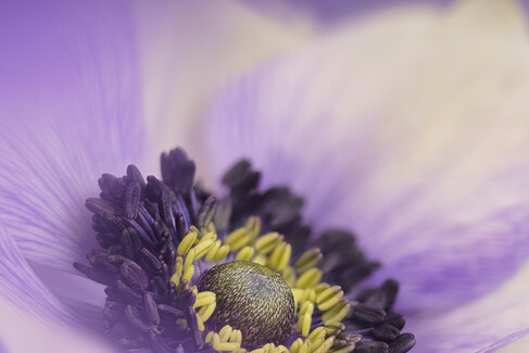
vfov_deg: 5.9
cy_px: 266
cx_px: 355
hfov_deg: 8.9
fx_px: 3395
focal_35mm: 231
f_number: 2.8
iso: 50
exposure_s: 1/200
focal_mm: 150
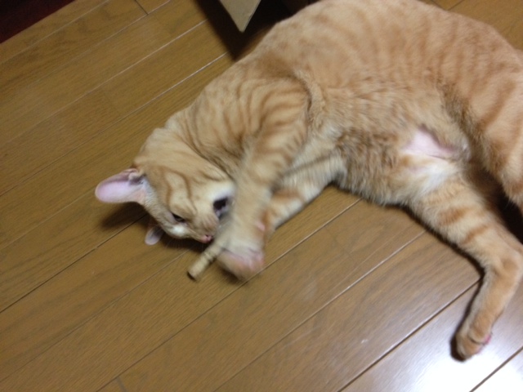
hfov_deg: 52.6
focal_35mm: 35
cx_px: 262
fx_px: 529
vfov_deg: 40.7
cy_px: 196
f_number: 2.4
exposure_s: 1/20
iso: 250
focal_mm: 4.28
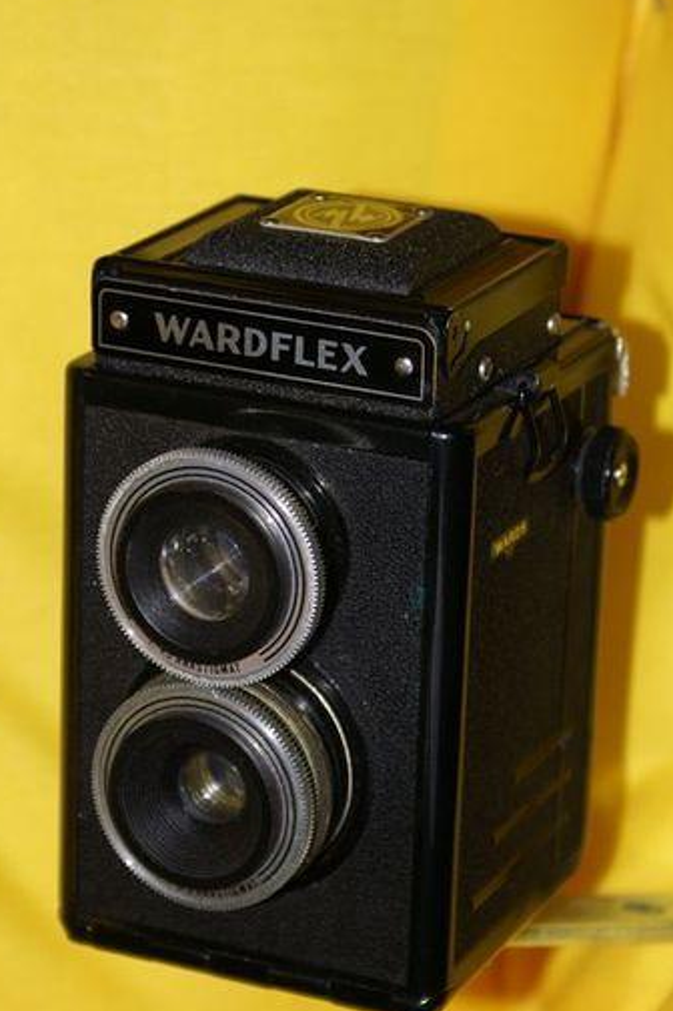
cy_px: 480
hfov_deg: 10.3
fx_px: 3734
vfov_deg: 15.4
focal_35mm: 133
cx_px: 334
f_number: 5.6
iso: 400
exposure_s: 1/125
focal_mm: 70
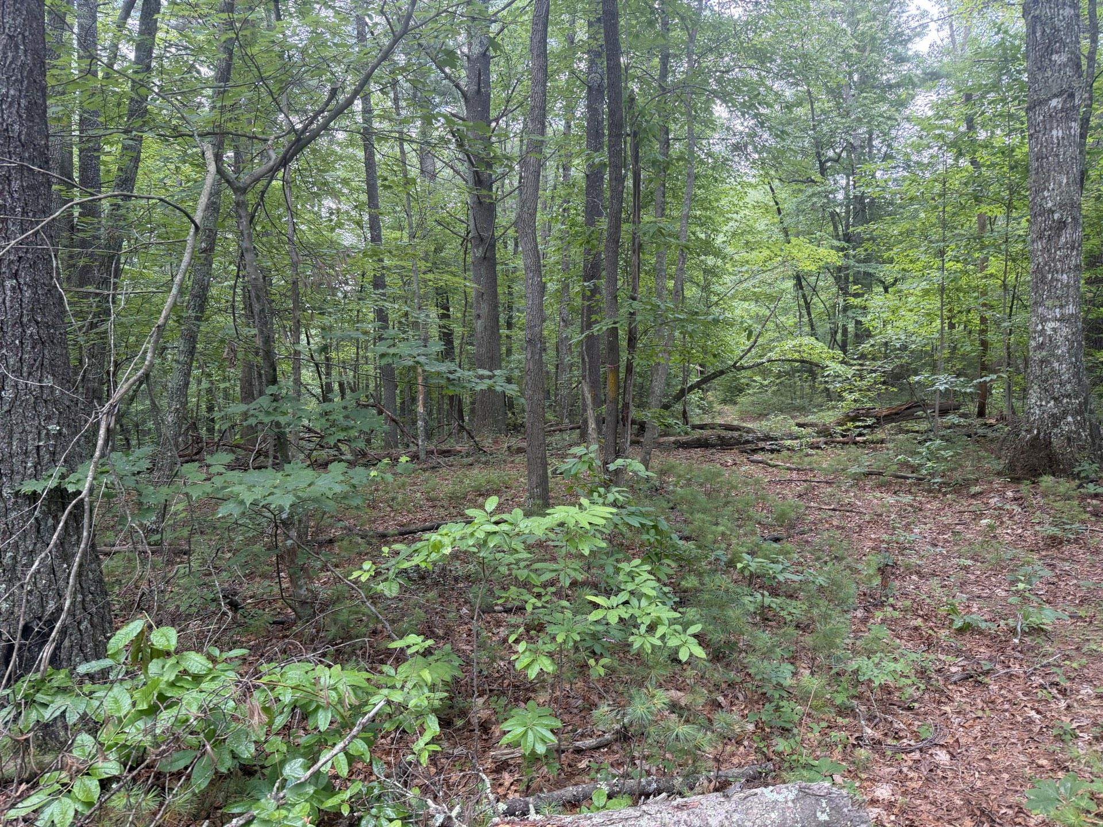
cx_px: 552
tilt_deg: -5.1
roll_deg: +0.6
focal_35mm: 24
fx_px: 765
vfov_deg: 56.8
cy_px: 414
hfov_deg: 71.6
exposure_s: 1/137
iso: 125
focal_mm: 6.76
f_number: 1.78
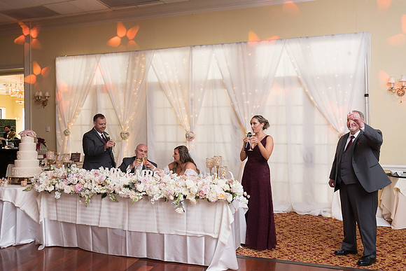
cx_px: 203
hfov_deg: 60.3
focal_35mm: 31
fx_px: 350
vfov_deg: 42.3
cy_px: 136
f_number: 5
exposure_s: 1/125
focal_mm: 31
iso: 1000
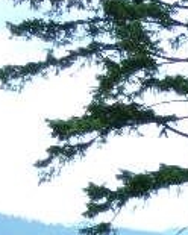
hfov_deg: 3.5
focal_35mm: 436
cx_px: 402
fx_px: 3032
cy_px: 356
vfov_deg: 4.4
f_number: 6.6
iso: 80
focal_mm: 19.6
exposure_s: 1/140
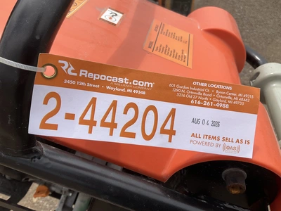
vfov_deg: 48.2
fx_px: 235
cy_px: 106
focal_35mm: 29
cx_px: 140
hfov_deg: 61.7
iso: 25
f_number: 1.8
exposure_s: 1/2538
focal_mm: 3
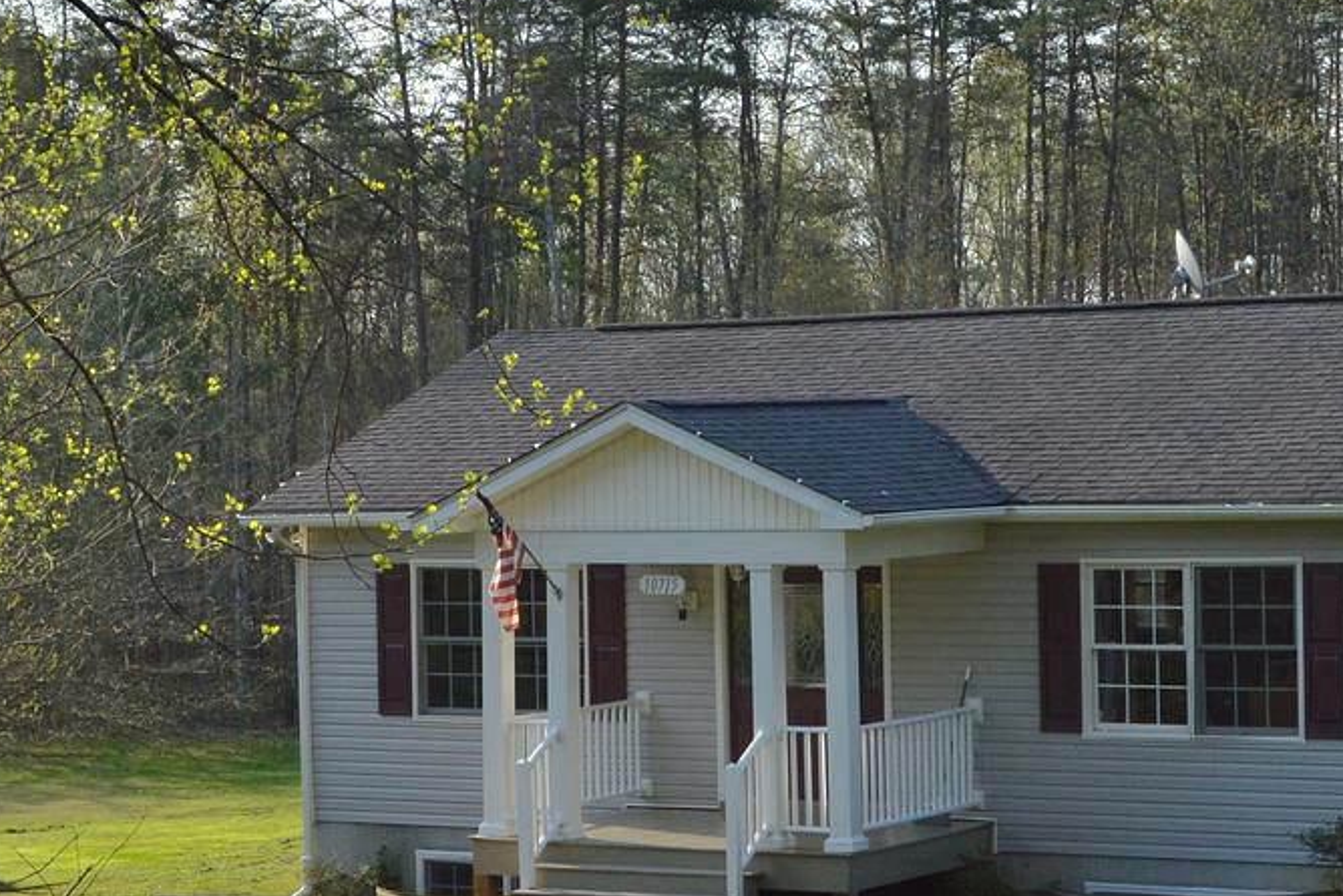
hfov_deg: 20.2
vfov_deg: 13.6
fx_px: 3769
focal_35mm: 101
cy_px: 437
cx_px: 740
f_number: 11
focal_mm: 22
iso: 400
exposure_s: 1/400
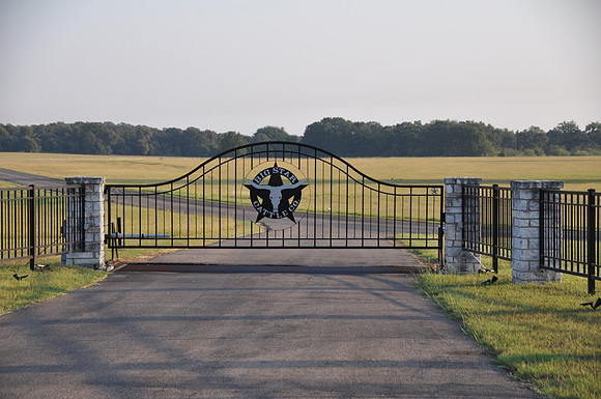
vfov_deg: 13.0
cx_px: 300
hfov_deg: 19.5
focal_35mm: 105
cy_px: 200
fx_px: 1750
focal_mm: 70
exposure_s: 1/400
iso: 400
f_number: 5
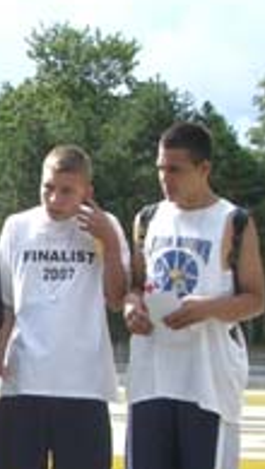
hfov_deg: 11.0
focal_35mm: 106
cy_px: 340
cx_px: -152
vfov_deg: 20.0
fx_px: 1321
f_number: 4.3
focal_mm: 6.2
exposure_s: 1/400
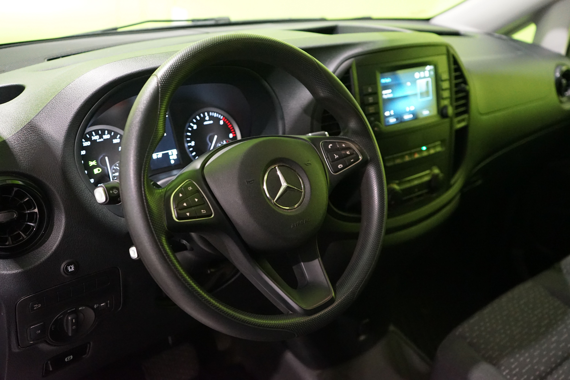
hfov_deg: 55.8
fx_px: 538
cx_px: 285
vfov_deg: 38.9
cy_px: 190
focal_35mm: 34
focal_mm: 34
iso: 6400
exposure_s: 1/60
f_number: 4
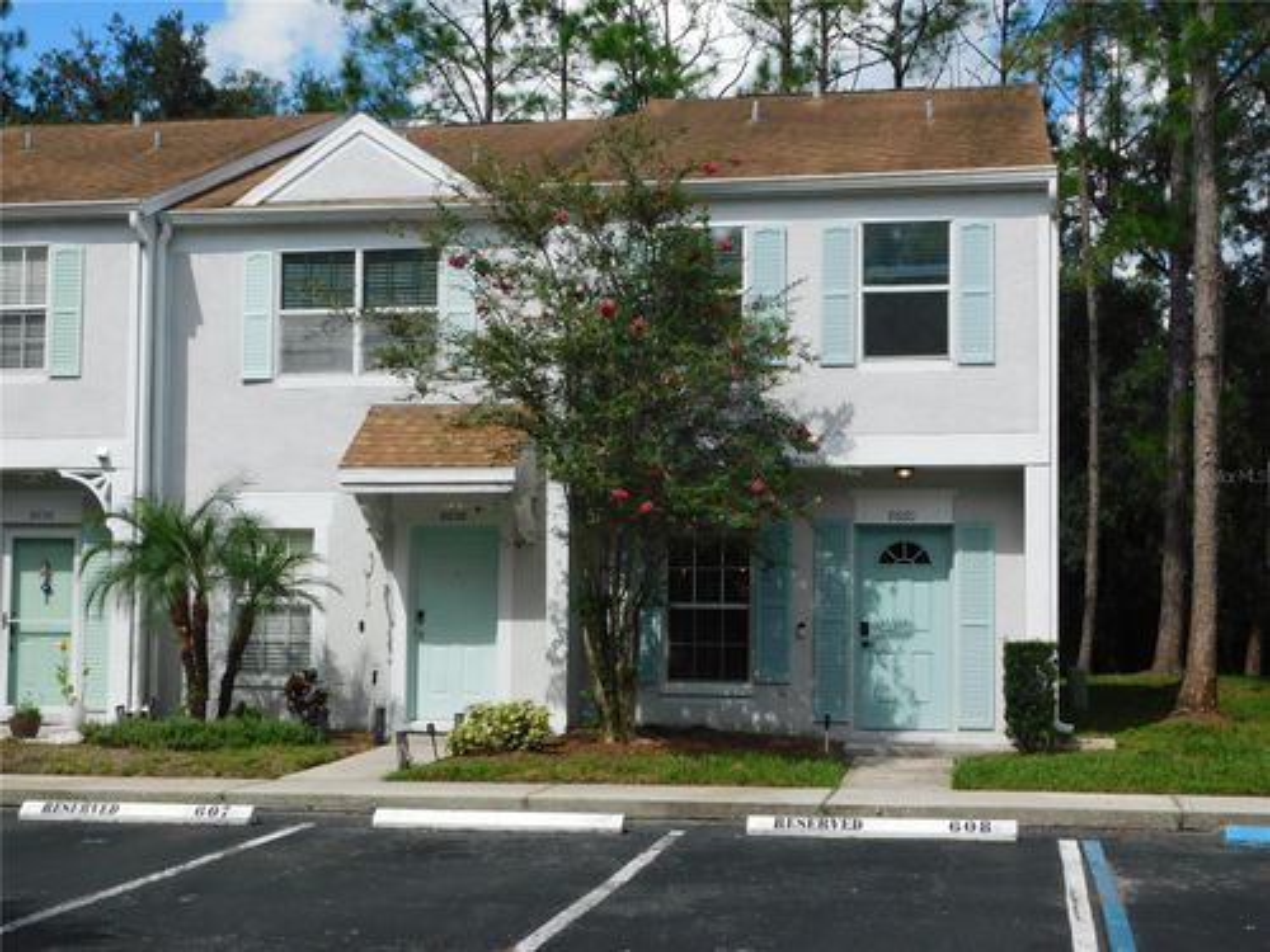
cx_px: 635
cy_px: 476
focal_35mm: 51
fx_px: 1871
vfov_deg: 28.6
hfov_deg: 37.5
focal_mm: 9
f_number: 3.8
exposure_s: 1/1250
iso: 125
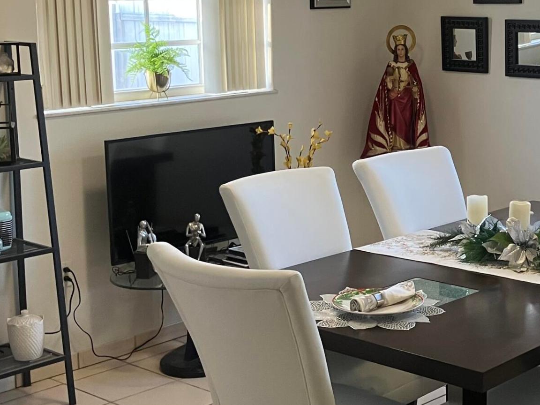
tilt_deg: -10.6
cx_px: 401
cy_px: 183
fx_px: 1092
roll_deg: -1.0
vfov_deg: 21.0
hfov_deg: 27.4
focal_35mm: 70
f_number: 1.8
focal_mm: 3.99
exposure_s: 1/60
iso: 80
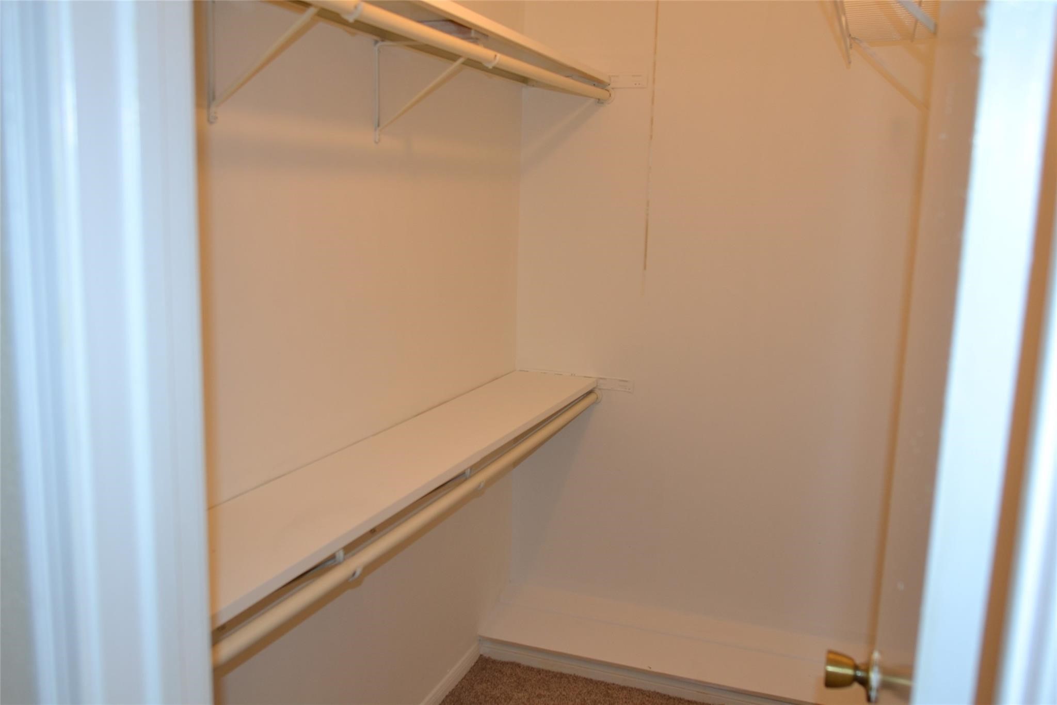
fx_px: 881
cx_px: 528
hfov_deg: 61.9
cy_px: 352
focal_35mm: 30
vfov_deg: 43.6
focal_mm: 20
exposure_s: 1/60
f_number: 2.8
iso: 400
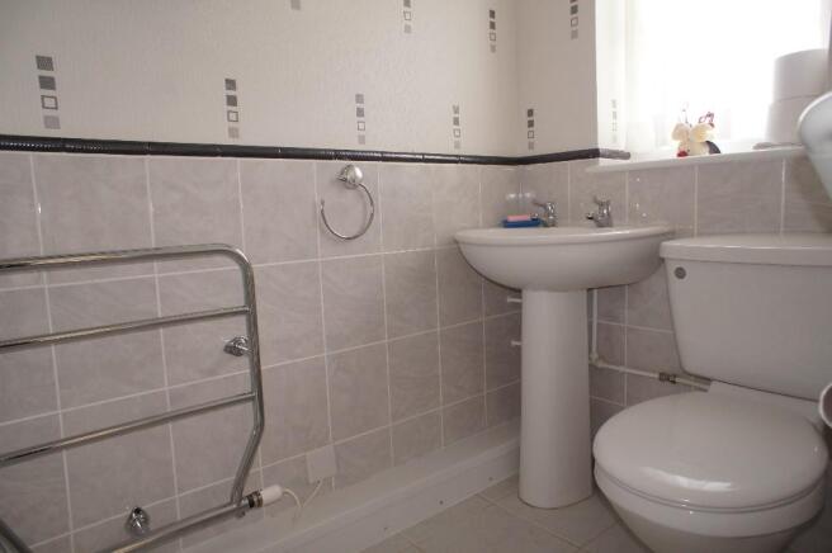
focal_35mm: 24
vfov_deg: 53.0
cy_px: 276
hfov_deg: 73.8
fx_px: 554
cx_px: 416
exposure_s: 1/60
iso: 500
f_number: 4
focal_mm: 16
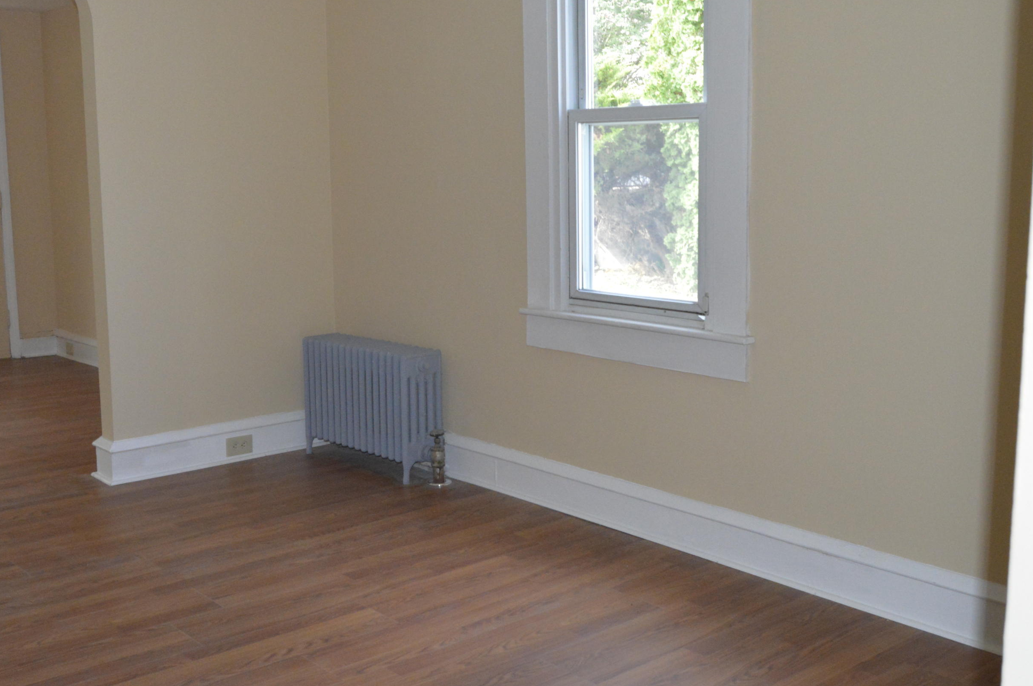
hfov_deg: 47.2
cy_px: 321
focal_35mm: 41
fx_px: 1175
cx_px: 421
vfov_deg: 32.6
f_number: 7.1
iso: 3200
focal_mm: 22
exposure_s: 1/200
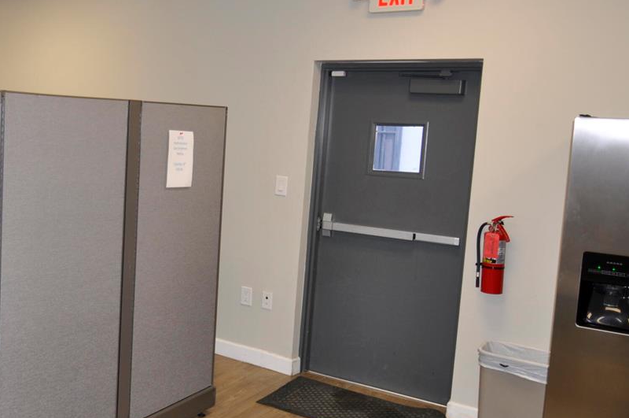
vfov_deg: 31.8
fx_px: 733
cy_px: 189
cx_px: 109
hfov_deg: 43.8
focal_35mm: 42
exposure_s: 1/60
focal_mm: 14
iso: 200
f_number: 2.8
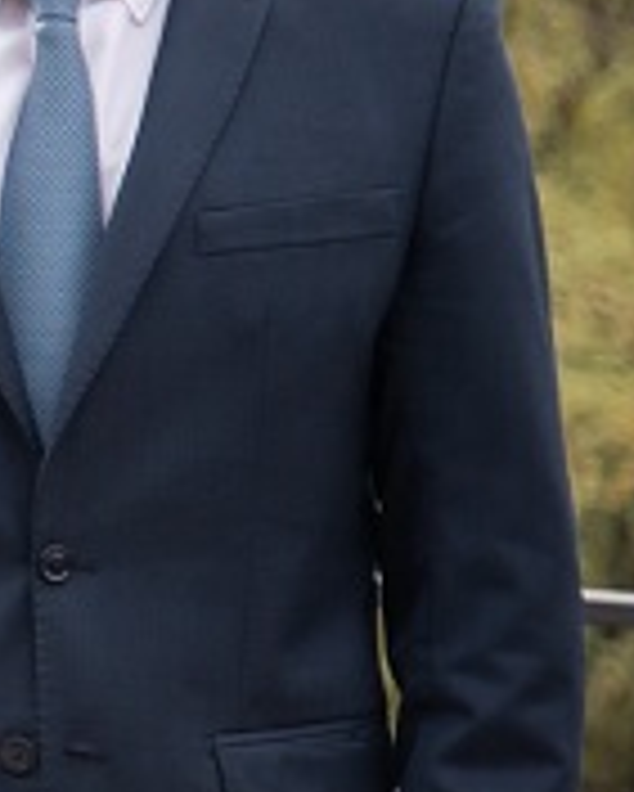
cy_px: -38
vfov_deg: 6.0
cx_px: -1016
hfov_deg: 4.7
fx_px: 7499
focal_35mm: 320
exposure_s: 1/3200
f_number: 4
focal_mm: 78
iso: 400
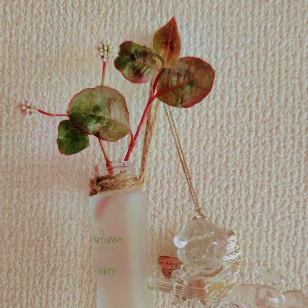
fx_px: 312
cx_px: 154
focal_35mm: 31
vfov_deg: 51.7
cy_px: 200
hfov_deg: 52.5
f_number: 2.2
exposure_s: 1/20
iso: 362
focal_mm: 3.46
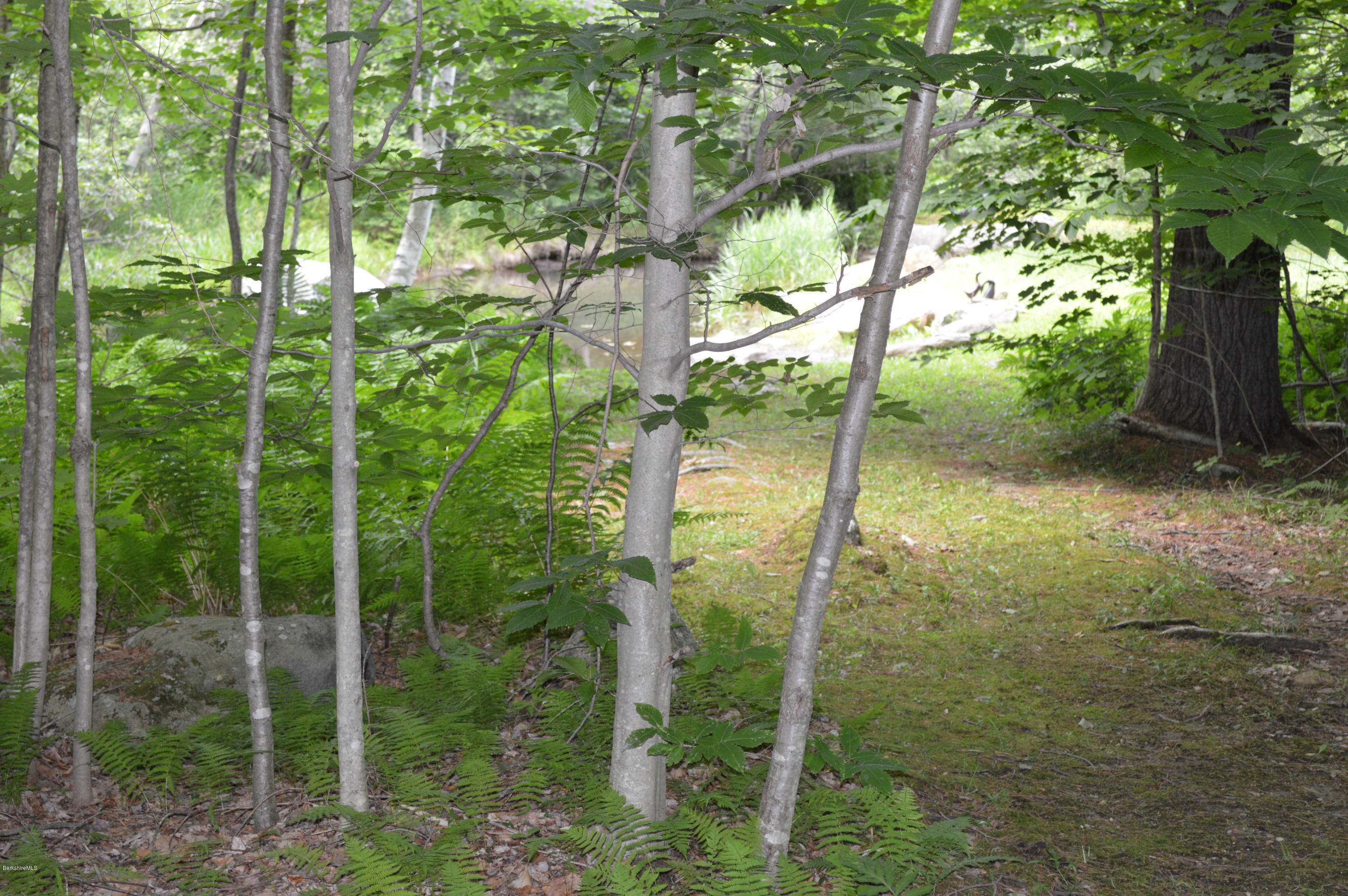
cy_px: 448
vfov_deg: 20.6
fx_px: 2469
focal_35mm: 66
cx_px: 674
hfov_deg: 30.5
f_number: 5.3
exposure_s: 1/60
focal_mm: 44
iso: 800
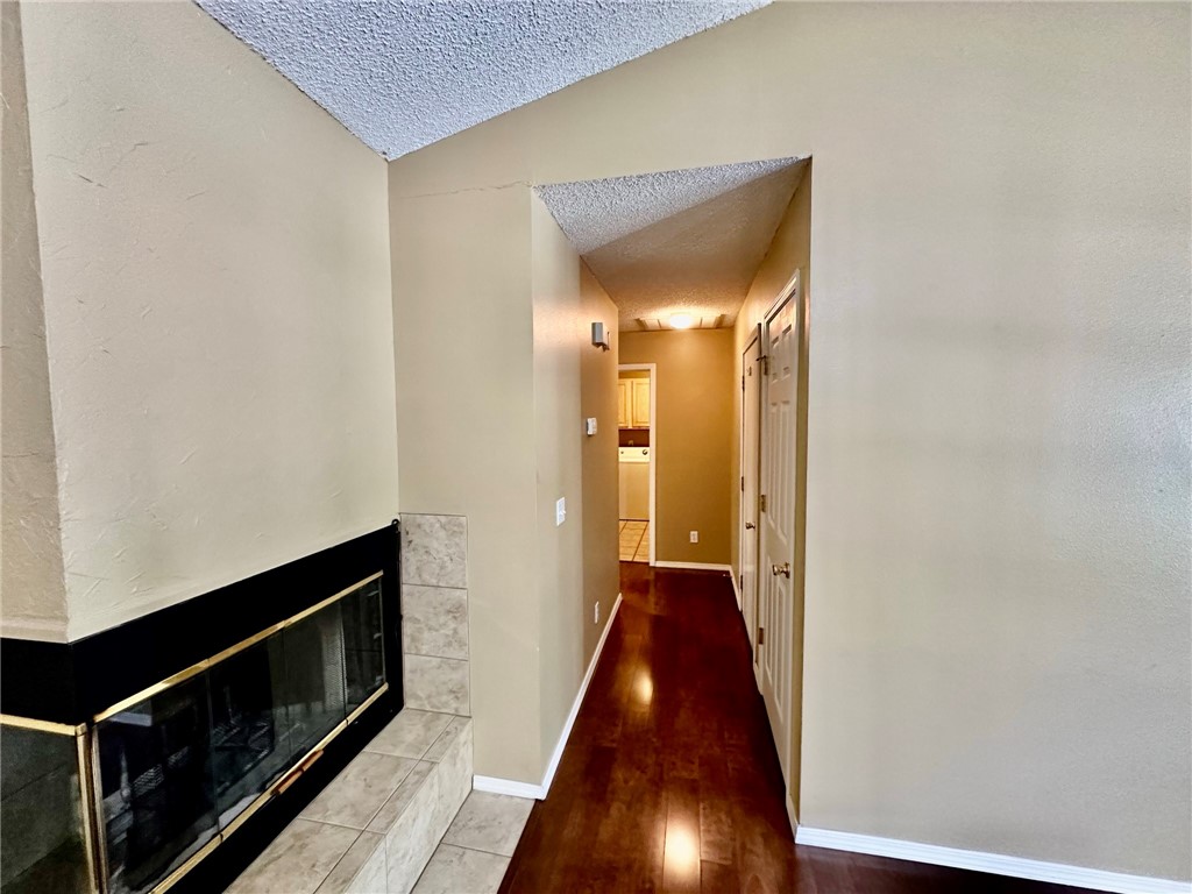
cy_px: 447
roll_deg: +0.2
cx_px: 596
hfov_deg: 102.1
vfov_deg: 85.7
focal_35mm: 14
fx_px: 482
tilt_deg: -4.1
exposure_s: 1/60
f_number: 2.2
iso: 640
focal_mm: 2.22
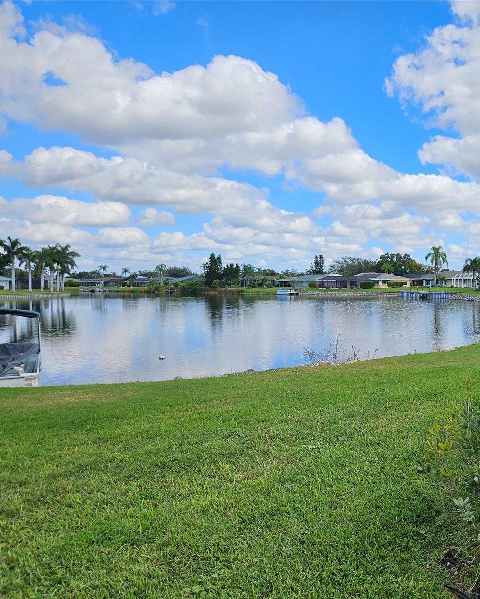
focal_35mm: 30
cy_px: 300
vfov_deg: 58.8
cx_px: 398
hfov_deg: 45.5
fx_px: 533
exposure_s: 1/1718
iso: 25
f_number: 1.8
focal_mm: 5.4
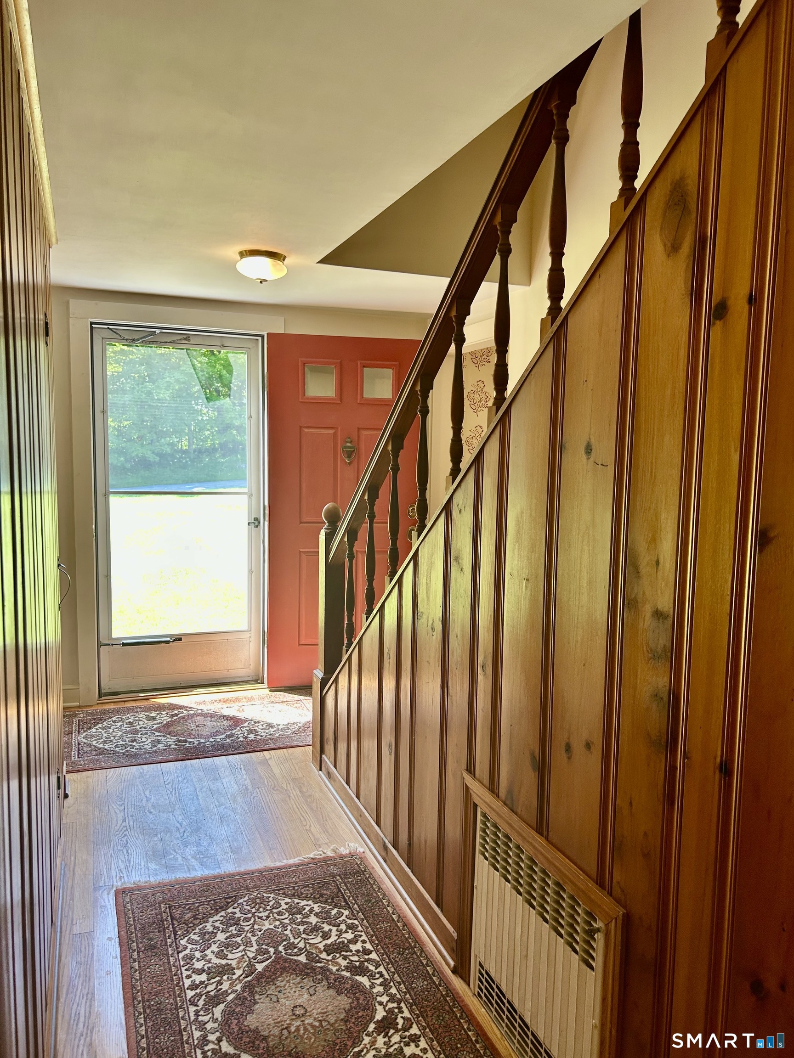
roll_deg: +0.1
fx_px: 795
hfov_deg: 53.1
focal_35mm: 26
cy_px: 529
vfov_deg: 67.3
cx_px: 397
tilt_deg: -6.0
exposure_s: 1/120
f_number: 1.5
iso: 80
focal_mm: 5.7
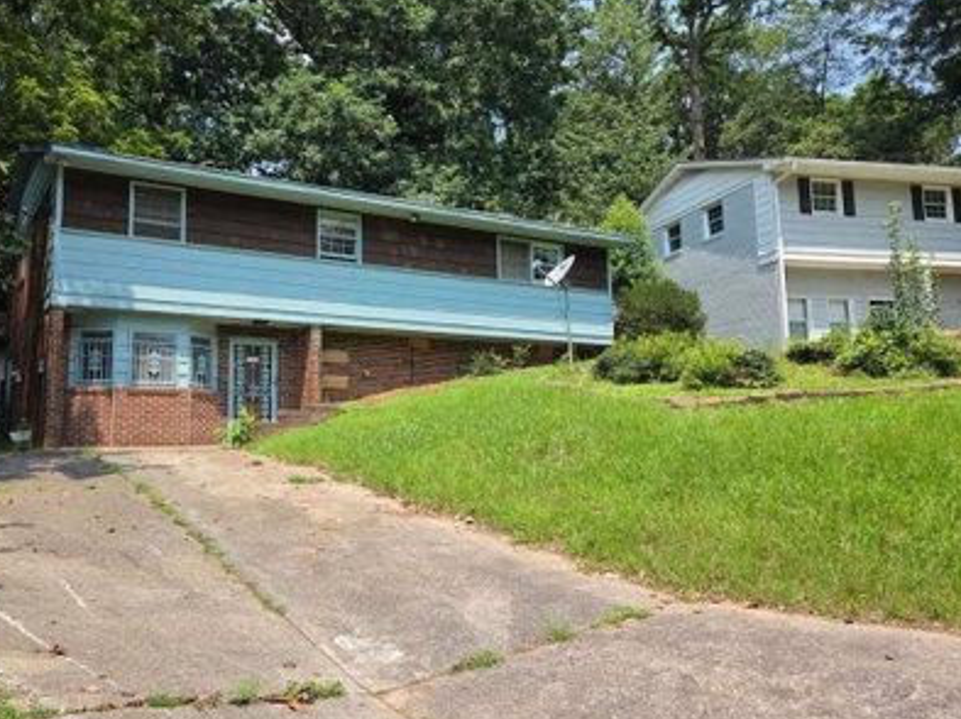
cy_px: 357
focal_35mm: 30
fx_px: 832
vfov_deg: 46.7
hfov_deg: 59.2
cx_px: 357
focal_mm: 5.4
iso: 80
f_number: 1.8
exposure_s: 1/2296
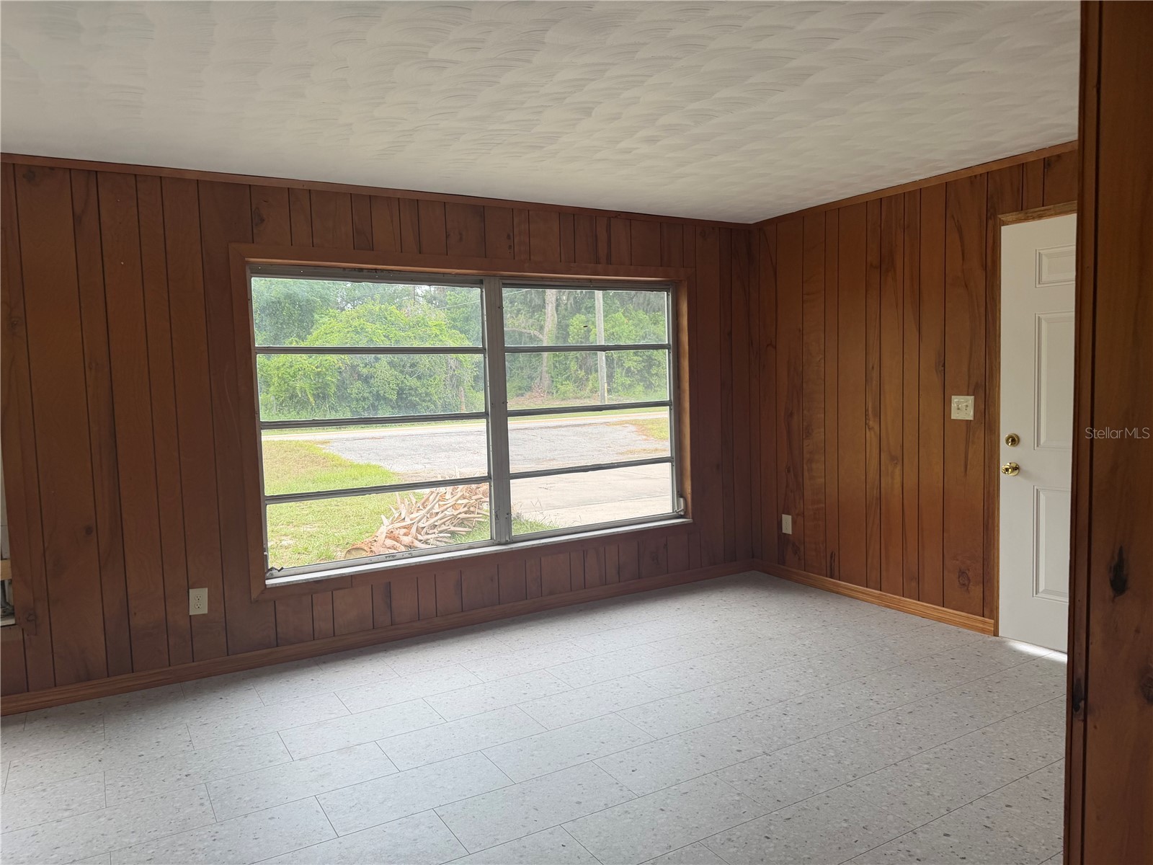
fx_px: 799
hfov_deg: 71.6
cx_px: 576
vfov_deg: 56.8
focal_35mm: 24
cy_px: 432
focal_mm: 6.76
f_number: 1.78
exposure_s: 1/120
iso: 80
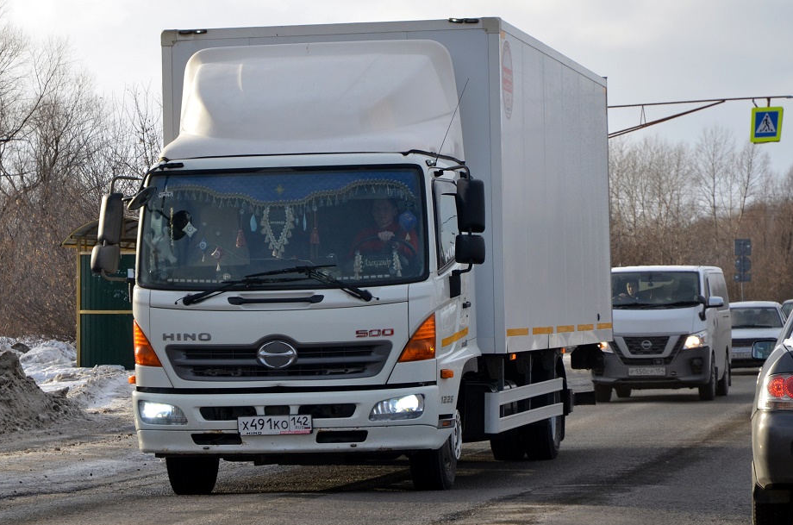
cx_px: 298
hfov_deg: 15.0
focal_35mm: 137
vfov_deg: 10.0
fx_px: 3011
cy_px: 211
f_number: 5.6
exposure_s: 1/1600
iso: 400
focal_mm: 70
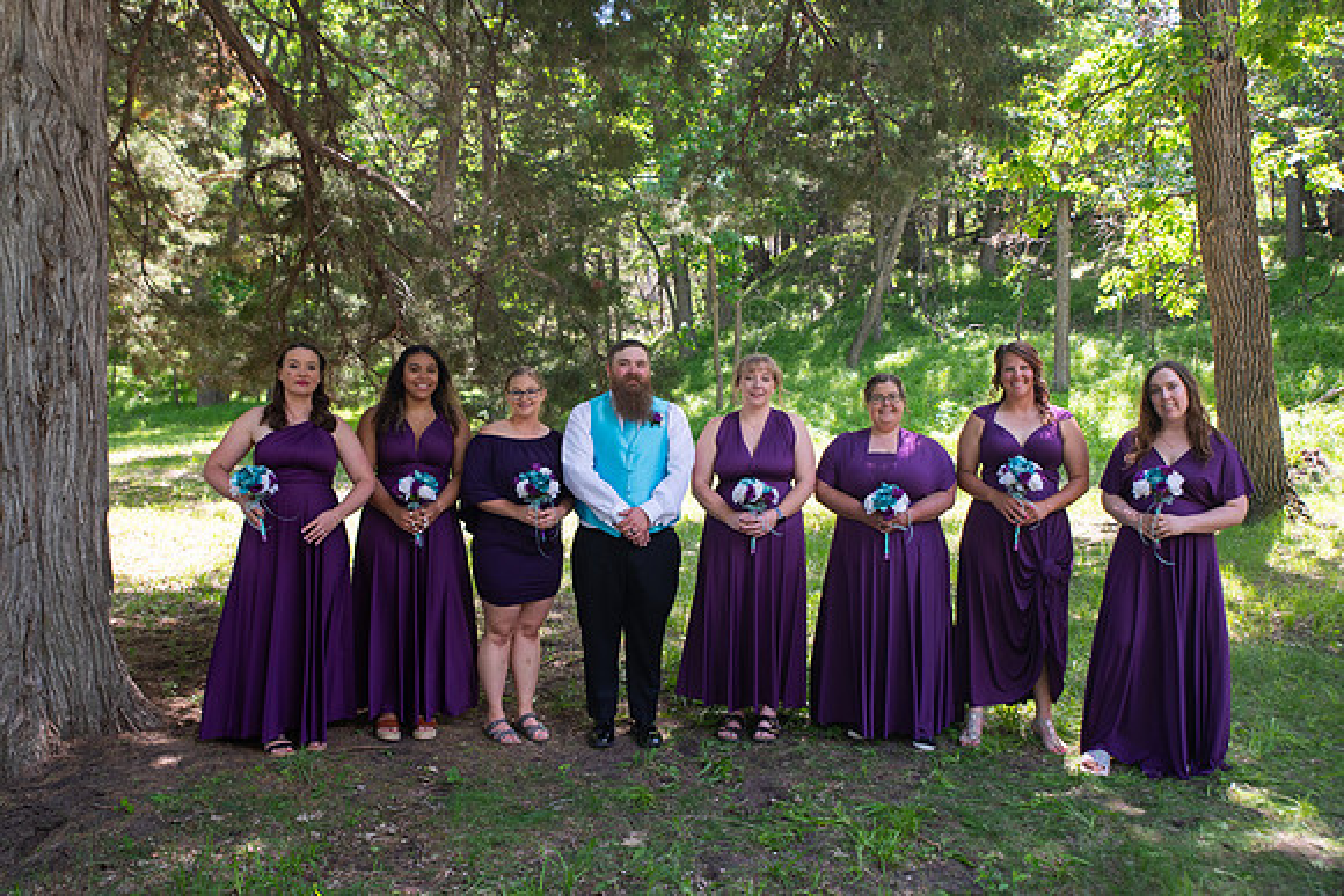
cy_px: 448
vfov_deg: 42.3
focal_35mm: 31
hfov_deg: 60.3
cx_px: 672
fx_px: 1158
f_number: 5
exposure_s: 1/125
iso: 250
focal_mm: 31
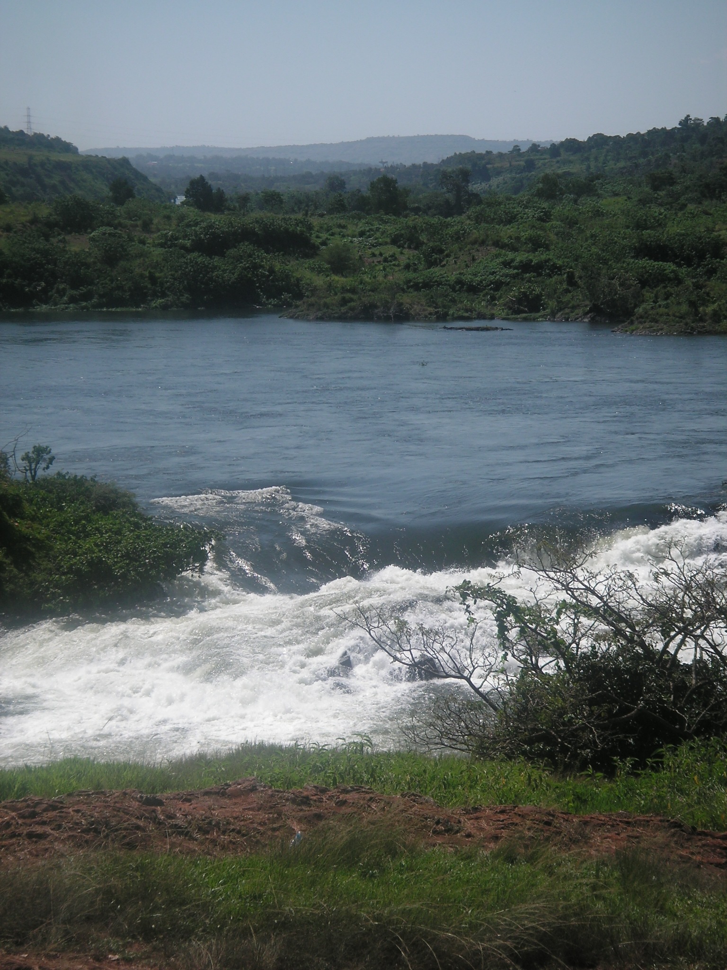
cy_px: 485
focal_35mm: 103
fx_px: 2884
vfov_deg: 19.1
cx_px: 364
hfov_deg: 14.4
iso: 50
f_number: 4
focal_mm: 17.1
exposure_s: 1/750
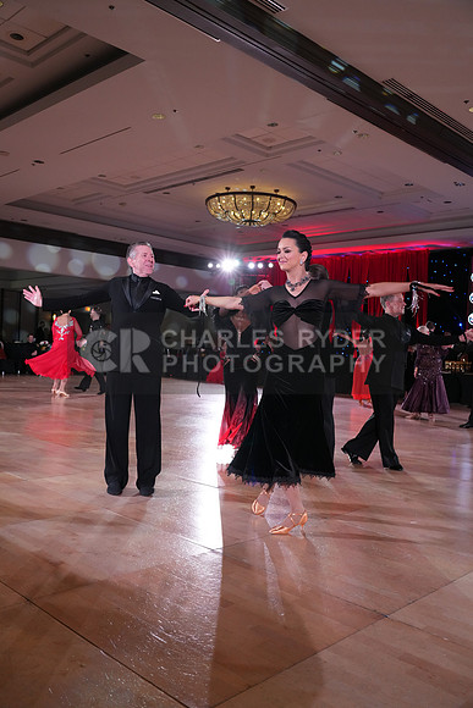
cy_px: 354
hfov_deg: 43.6
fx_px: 591
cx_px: 236
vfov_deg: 61.9
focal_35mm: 30
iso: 3200
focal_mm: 30
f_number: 4
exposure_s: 1/400
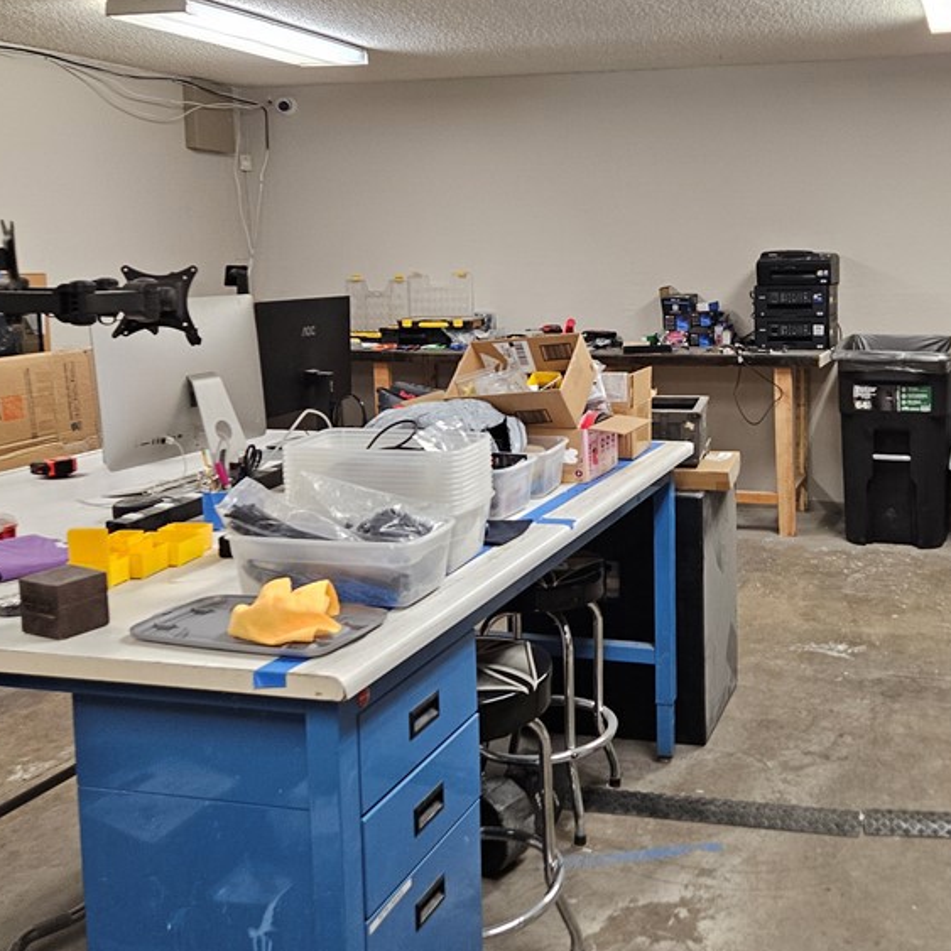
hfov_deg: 43.2
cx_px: 733
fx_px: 1150
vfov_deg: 44.6
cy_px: 368
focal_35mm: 37
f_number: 1.8
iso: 320
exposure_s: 1/120
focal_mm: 5.4
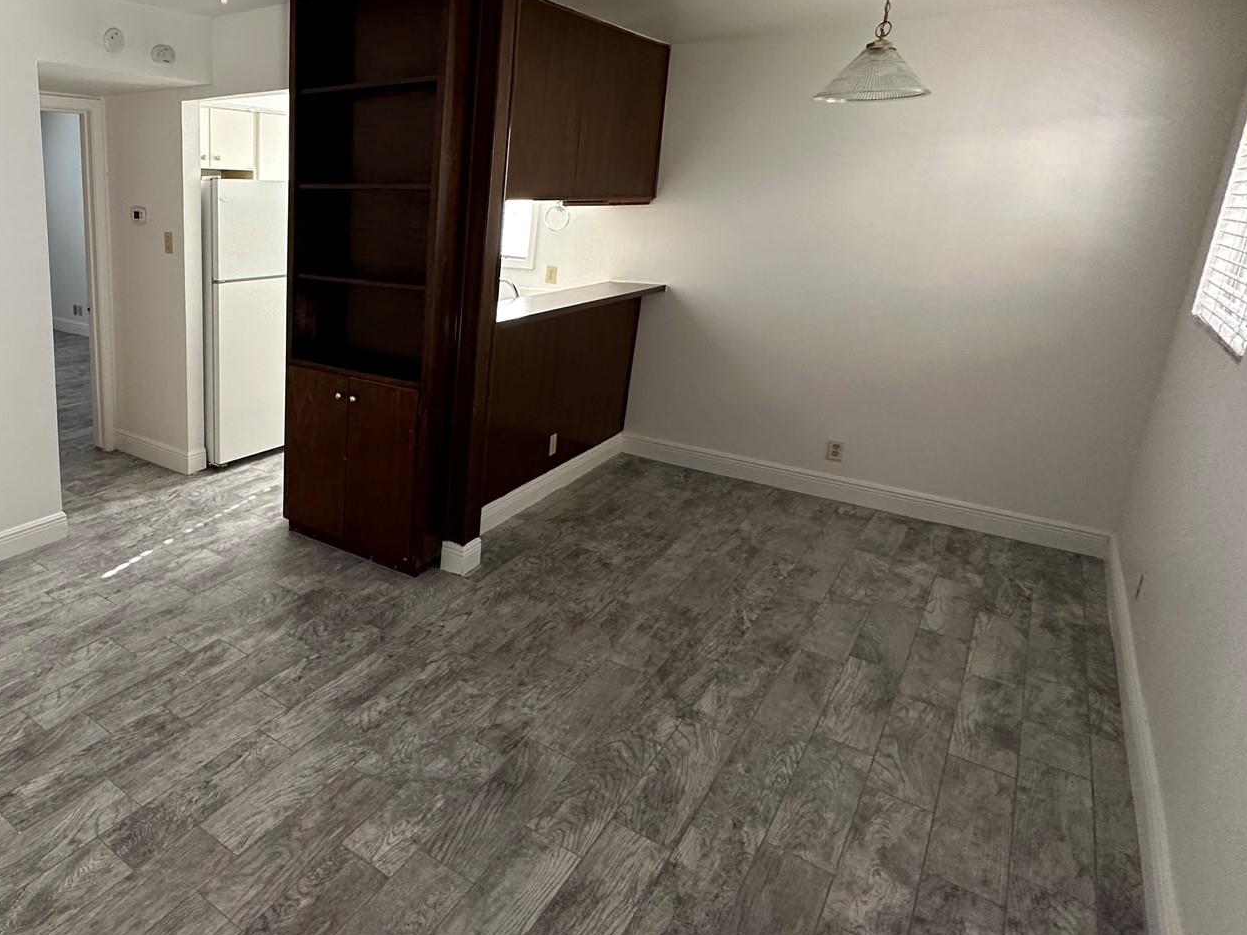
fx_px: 828
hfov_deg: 67.0
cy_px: 396
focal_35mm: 23
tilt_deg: -14.5
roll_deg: -0.3
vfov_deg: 58.6
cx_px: 249
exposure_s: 1/99
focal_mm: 2.22
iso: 200
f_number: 2.2
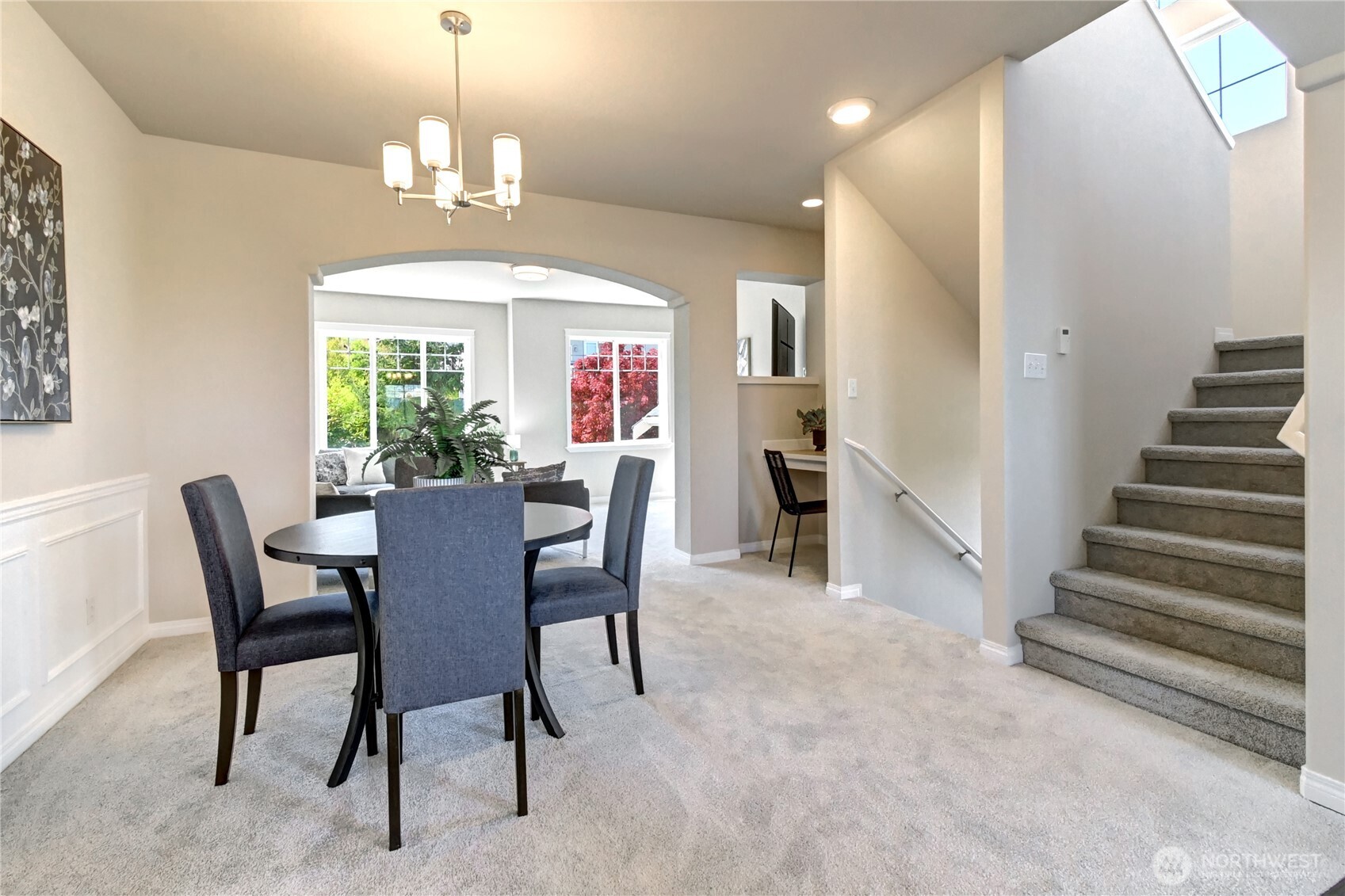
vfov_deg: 77.3
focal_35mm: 15
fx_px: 560
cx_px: 672
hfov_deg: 100.4
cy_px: 448
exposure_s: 1/15
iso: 3200
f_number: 11
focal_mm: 10
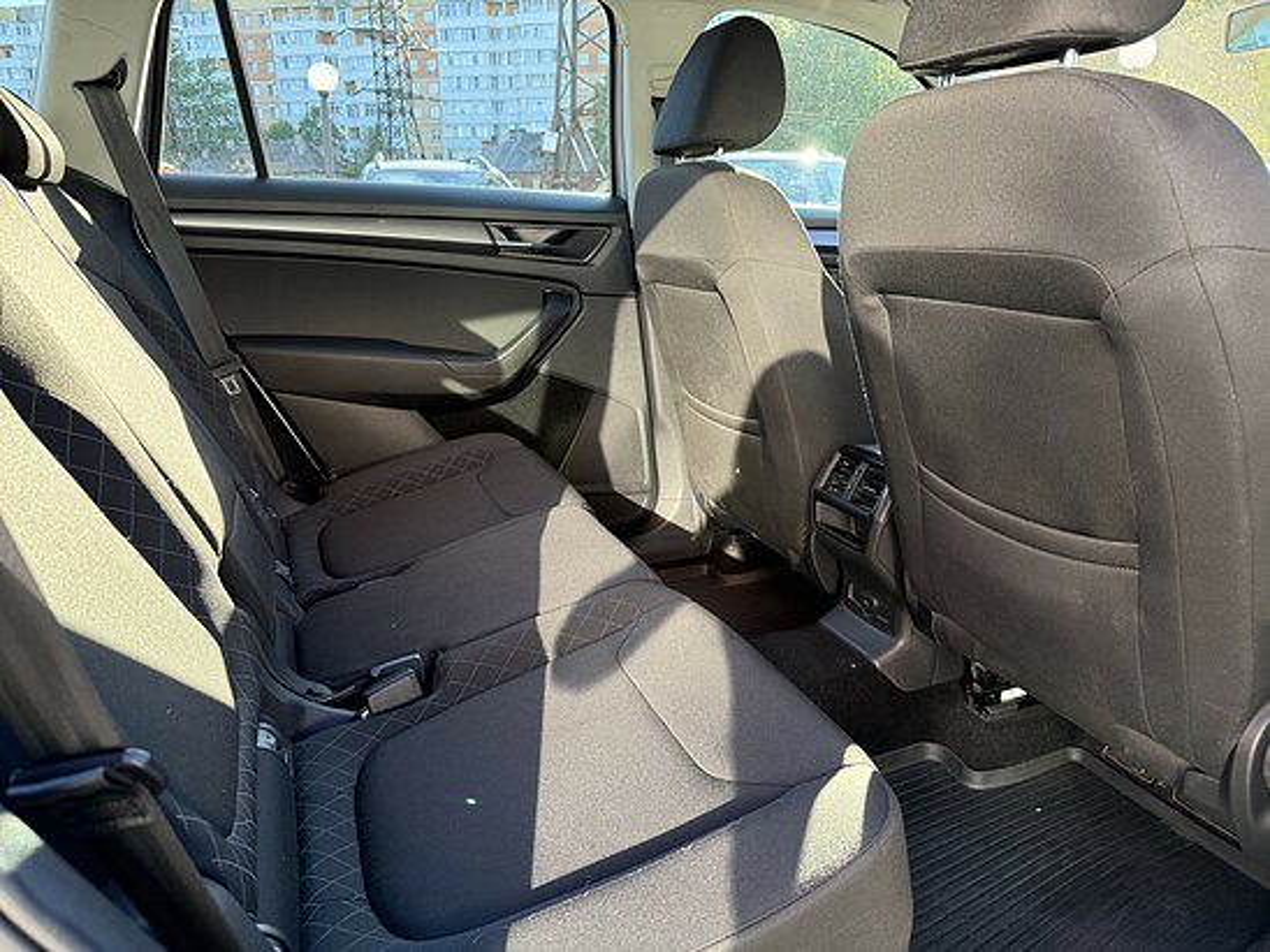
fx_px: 881
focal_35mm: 24
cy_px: 476
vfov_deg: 56.8
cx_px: 635
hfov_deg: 71.6
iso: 200
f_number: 1.78
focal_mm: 6.76
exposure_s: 1/243
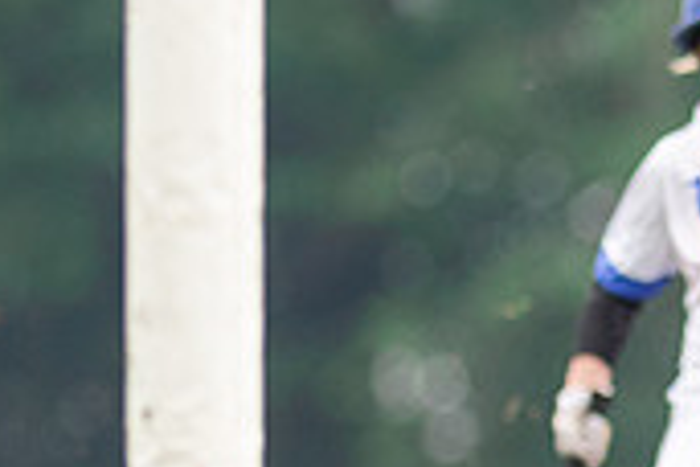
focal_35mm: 1903
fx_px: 37000
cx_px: 1313
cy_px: 571
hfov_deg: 1.1
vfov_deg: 0.7
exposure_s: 1/1000
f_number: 3.2
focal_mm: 300
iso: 500
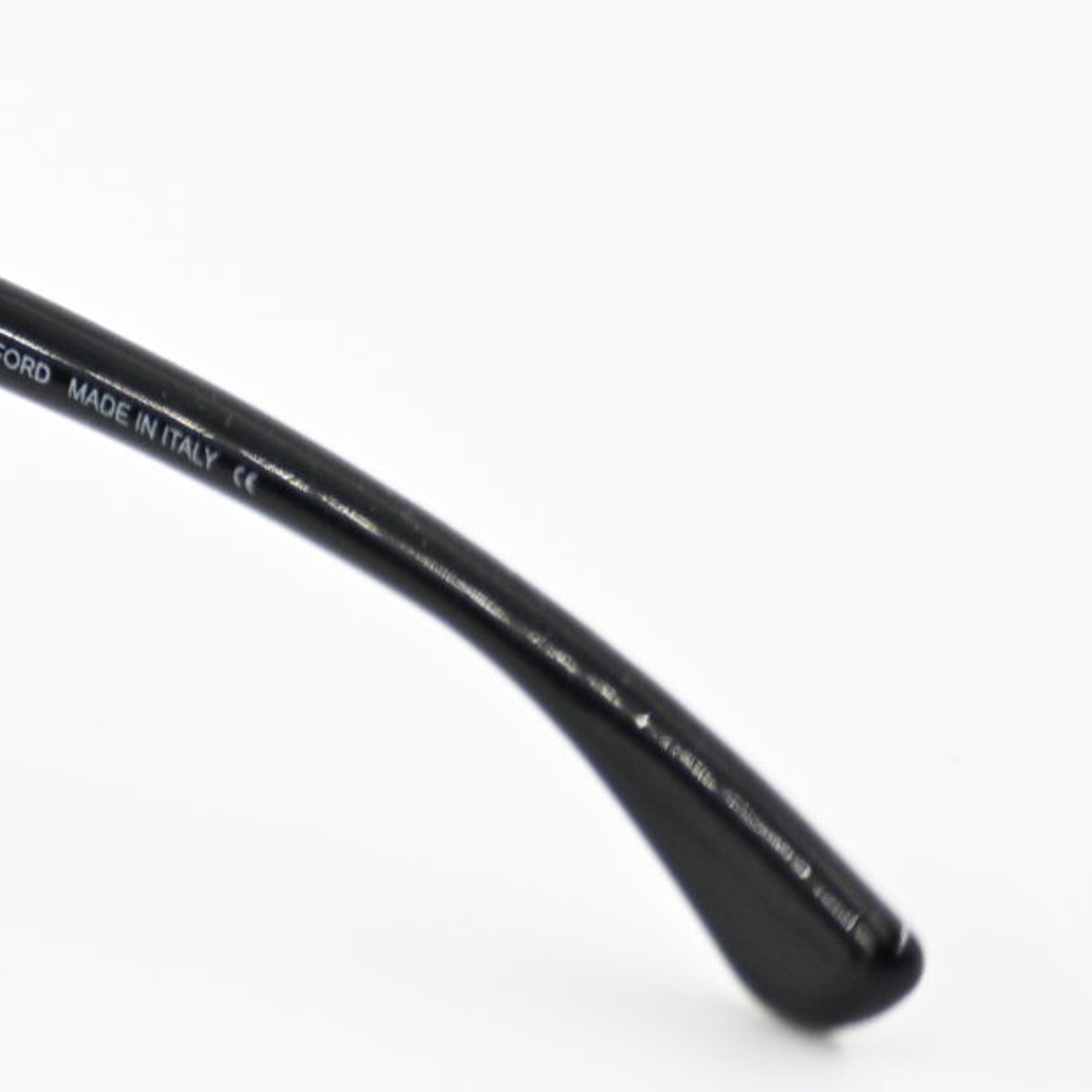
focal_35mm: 341
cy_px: 404
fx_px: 12161
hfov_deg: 5.1
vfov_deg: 5.1
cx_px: -957
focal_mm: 65
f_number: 4.8
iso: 800
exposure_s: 1/640
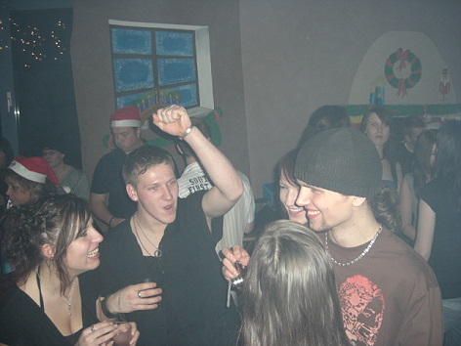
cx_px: 230
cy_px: 173
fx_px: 506
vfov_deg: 37.7
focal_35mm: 38
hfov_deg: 49.0
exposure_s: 1/60
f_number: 2.8
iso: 200
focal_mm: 7.9
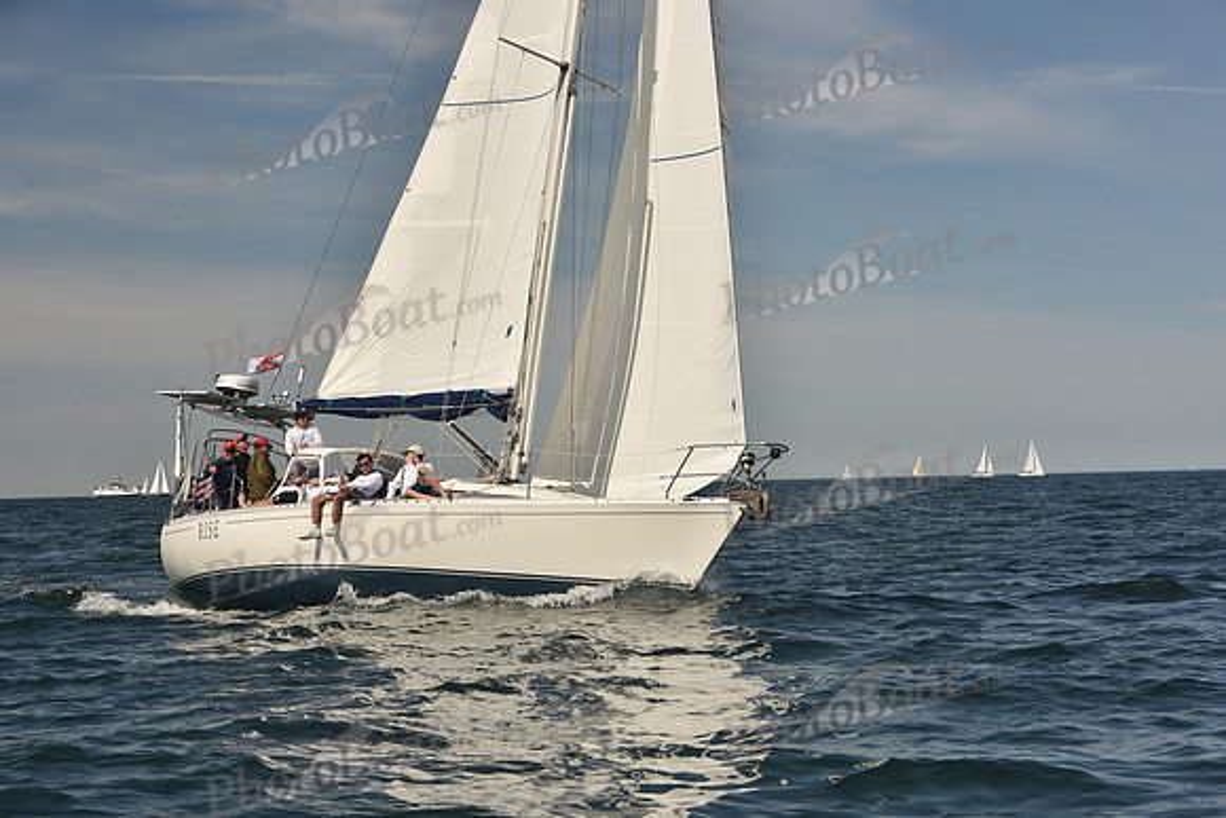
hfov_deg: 28.8
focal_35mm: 70
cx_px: 613
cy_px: 409
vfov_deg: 19.5
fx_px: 2384
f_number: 9
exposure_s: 1/640
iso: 250
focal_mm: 70
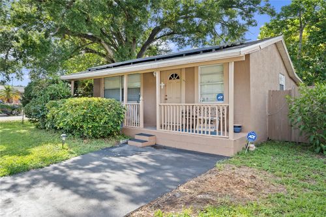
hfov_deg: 76.6
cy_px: 108
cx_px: 163
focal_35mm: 23
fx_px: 206
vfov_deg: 55.5
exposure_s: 1/50
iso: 400
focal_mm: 22.8
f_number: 8
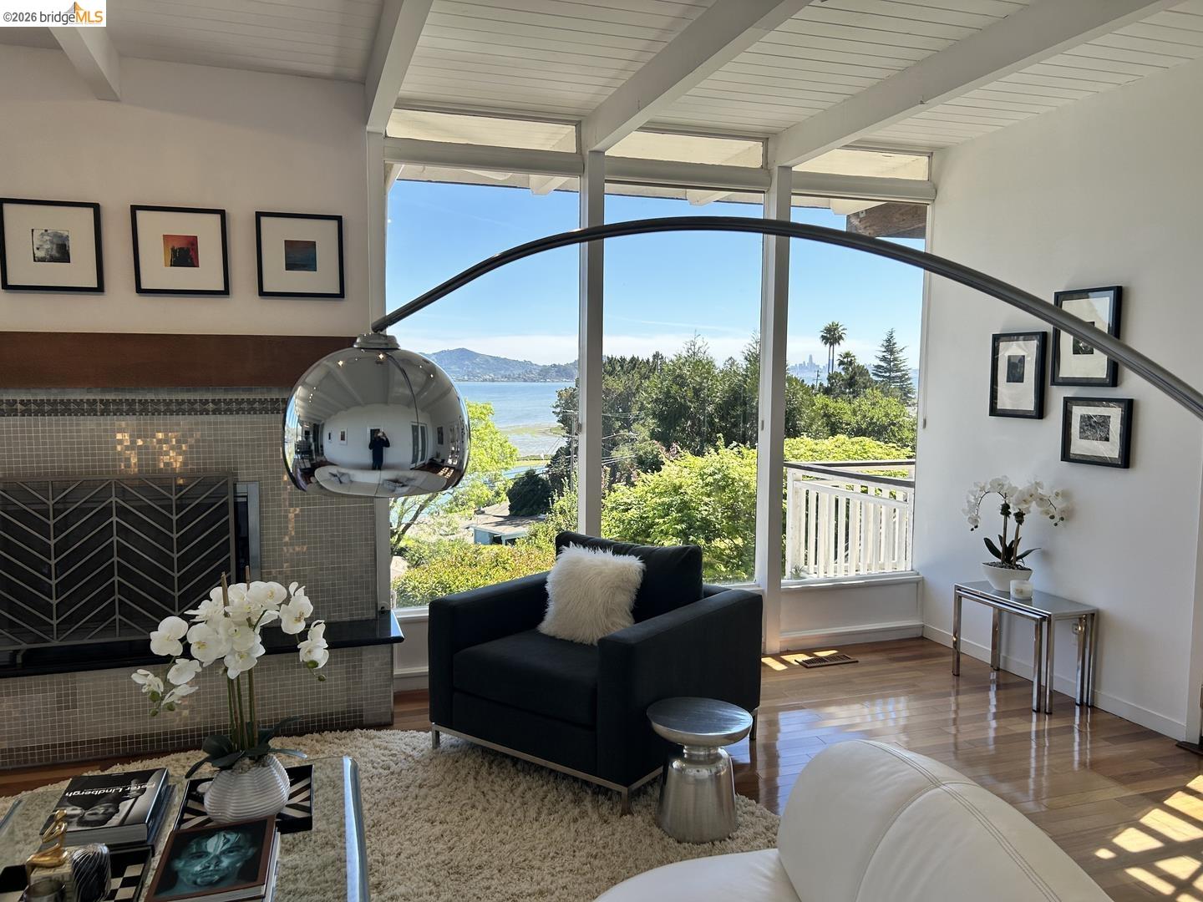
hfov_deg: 67.3
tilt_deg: -4.9
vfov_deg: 53.1
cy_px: 451
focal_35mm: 26
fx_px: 904
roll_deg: +0.1
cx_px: 602
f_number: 1.5
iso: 50
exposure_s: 1/1553
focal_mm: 5.7
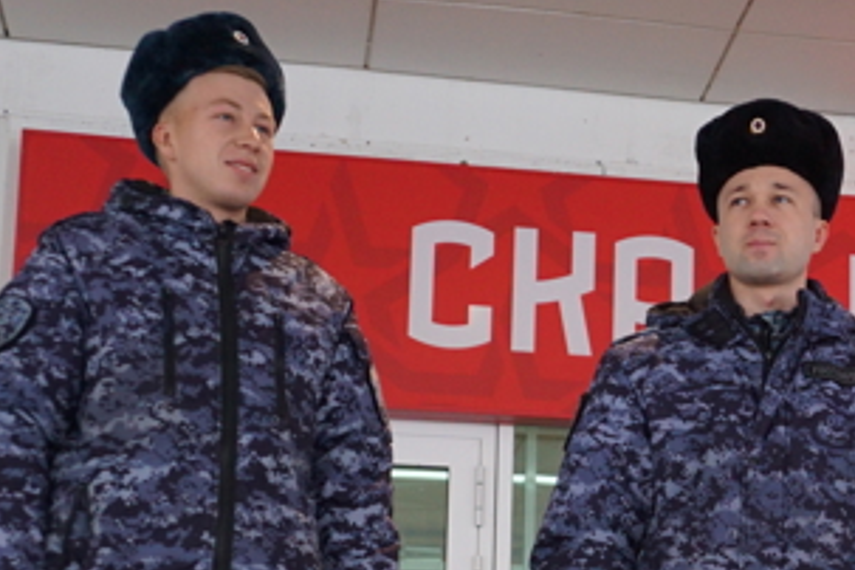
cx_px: 777
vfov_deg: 15.2
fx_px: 2114
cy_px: 516
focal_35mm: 89
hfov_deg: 22.3
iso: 800
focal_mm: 24
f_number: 4
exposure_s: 1/160
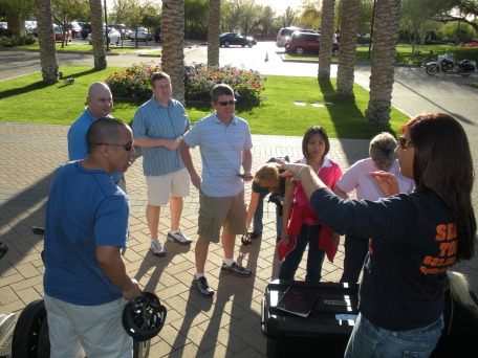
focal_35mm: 36
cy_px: 179
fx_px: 497
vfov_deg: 39.7
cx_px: 239
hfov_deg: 51.4
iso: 88
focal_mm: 6.3
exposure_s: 1/308
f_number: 3.5
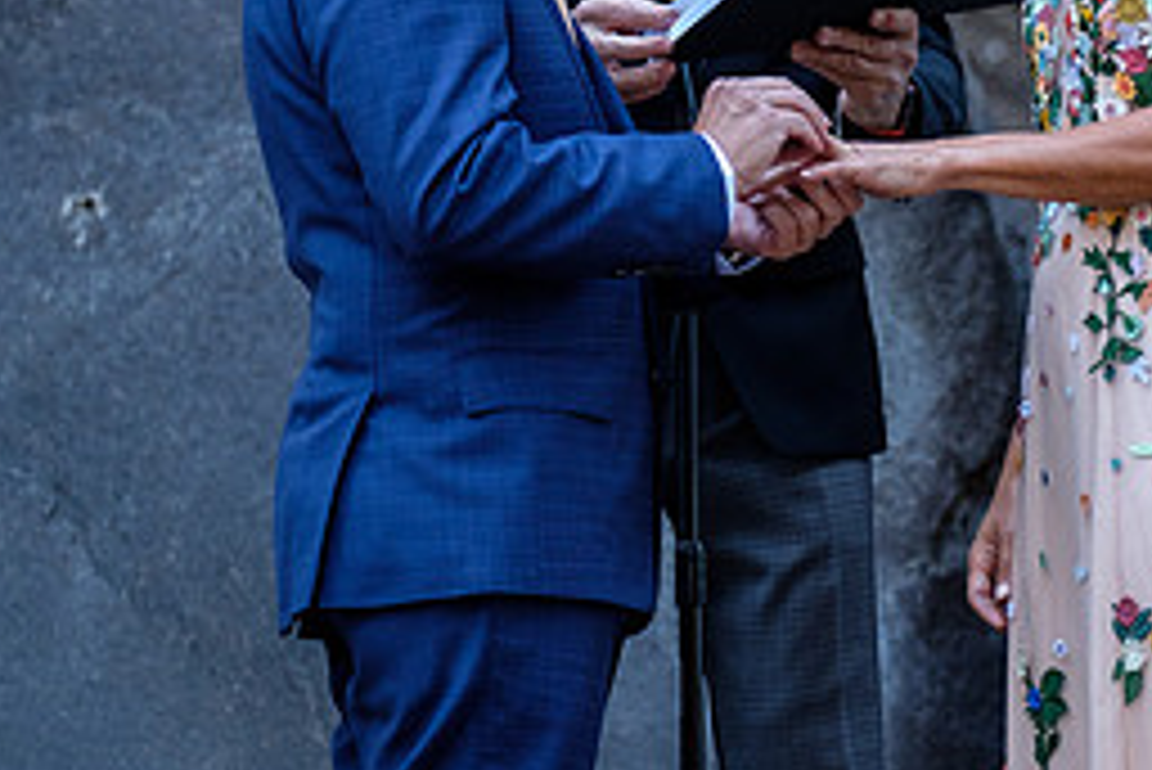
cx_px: 1161
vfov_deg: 4.8
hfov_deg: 7.2
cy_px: 106
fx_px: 9125
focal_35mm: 285
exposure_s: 1/125
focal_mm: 83.8
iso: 640
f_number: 2.8
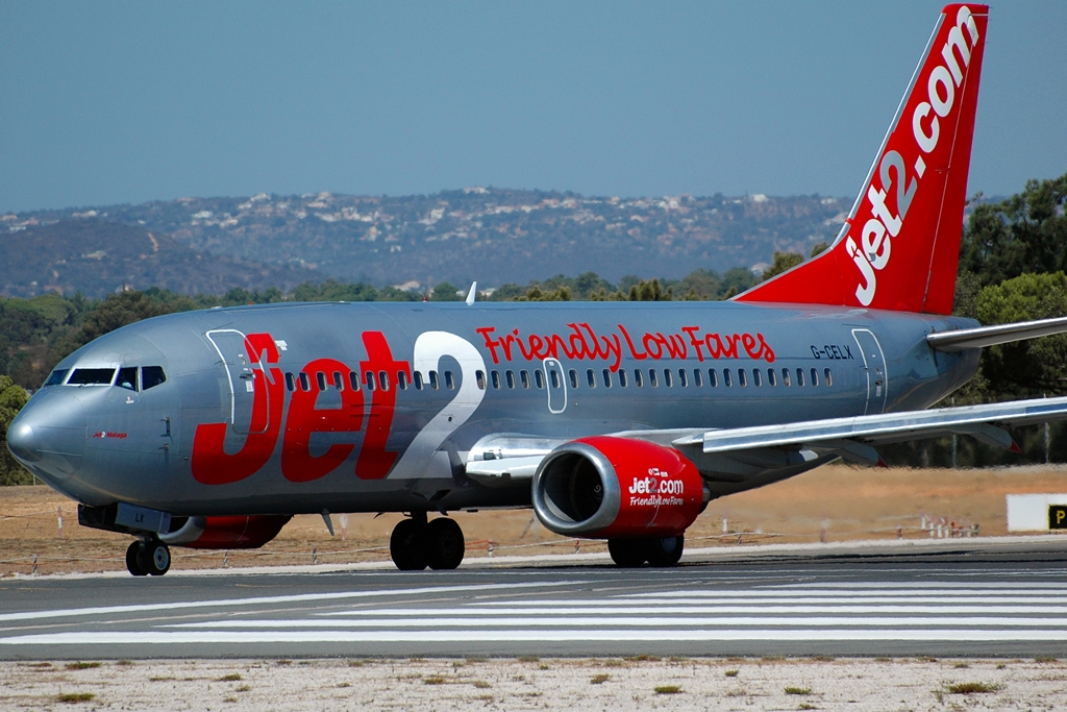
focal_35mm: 450
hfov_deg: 4.6
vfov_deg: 3.1
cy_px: 356
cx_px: 534
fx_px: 13338
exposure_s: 1/2000
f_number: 5.6
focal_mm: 300
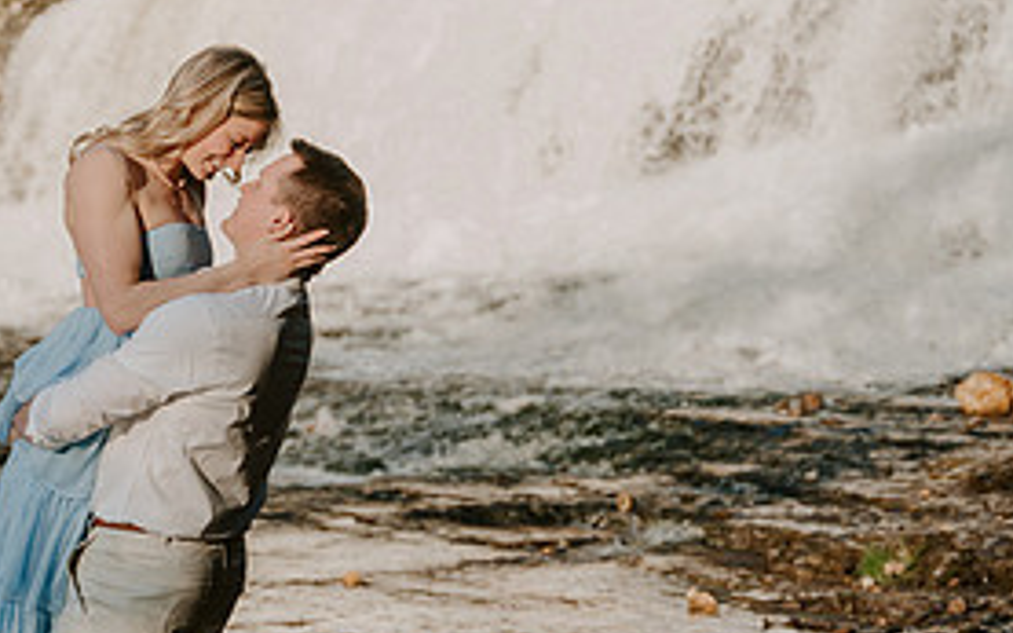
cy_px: 313
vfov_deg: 11.6
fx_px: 3119
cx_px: 146
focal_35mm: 113
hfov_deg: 18.2
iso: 160
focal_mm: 51.5
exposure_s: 1/640
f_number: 2.8
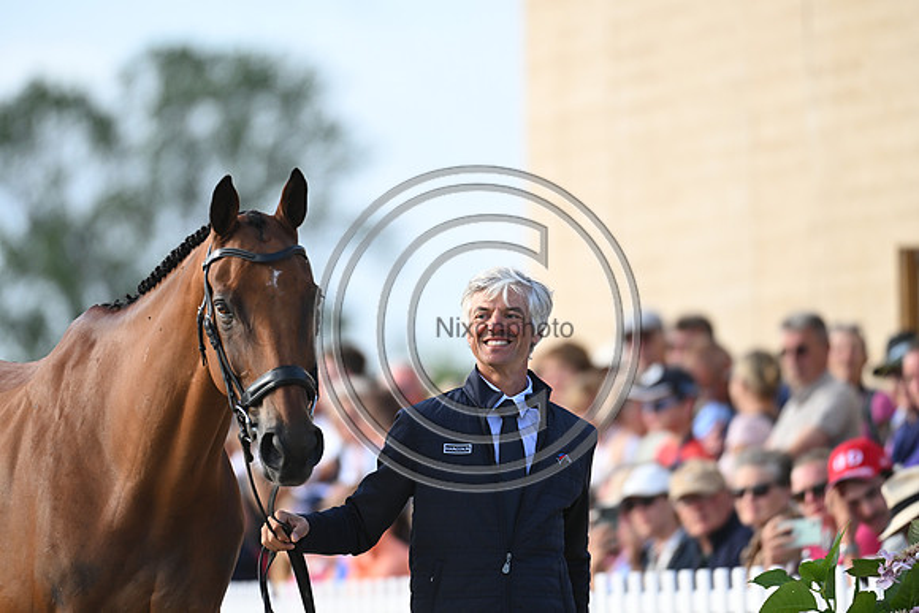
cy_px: 306
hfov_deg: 5.2
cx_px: 460
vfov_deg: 3.4
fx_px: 10213
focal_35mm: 400
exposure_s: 1/1600
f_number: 5
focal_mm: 400
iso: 900
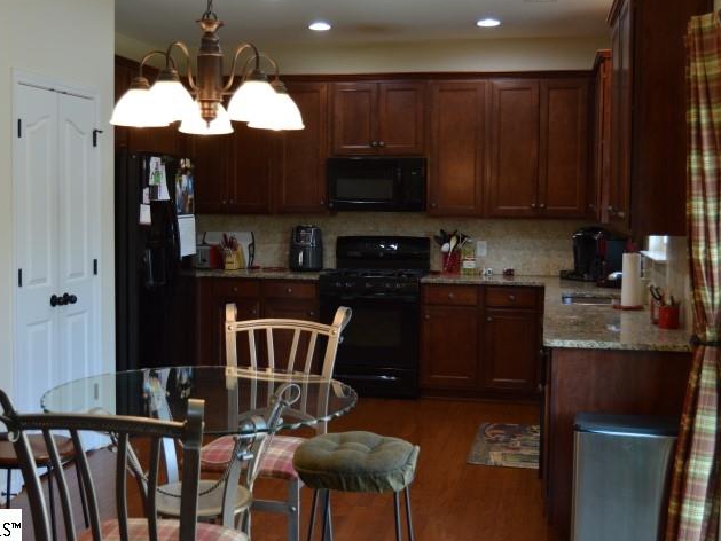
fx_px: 896
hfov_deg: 43.8
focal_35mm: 43
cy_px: 268
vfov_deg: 33.6
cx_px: 330
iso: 400
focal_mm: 26
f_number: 4
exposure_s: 1/60
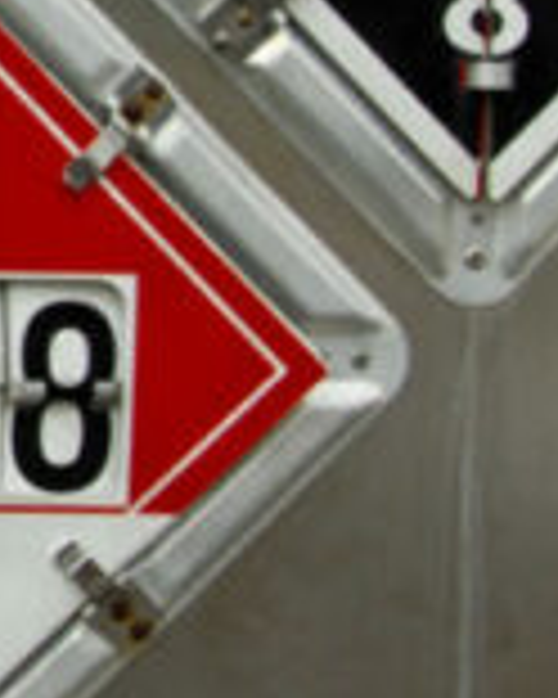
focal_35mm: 189
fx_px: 3902
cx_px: -693
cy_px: 68
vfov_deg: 10.2
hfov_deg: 7.7
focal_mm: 26
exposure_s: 1/160
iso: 100
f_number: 8
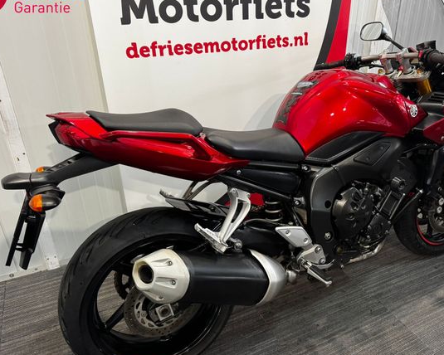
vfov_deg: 51.5
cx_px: 245
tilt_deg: -27.9
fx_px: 368
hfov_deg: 62.1
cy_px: 179
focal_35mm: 28
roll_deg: +1.2
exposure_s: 1/50
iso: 320
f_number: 1.78
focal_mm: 6.76
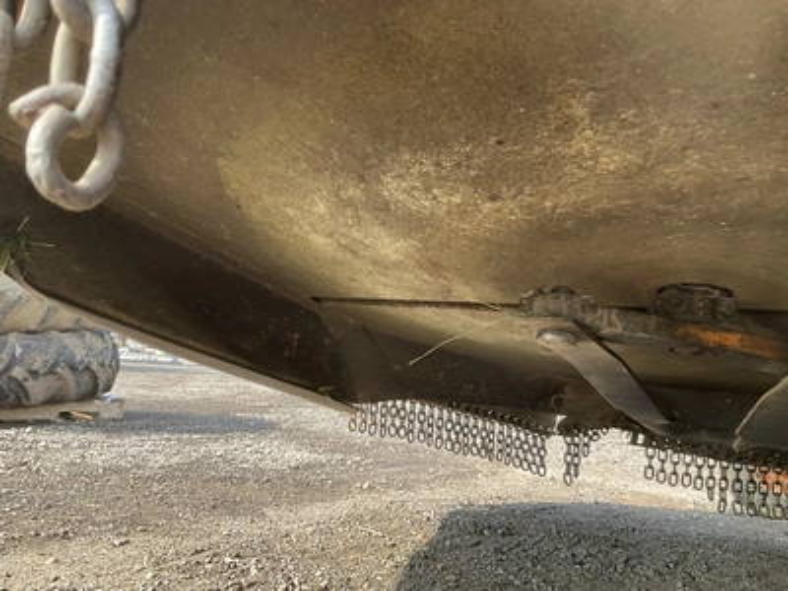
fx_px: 660
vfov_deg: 48.2
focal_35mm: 29
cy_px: 296
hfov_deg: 61.7
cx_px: 394
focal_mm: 3
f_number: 1.8
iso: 20
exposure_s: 1/122
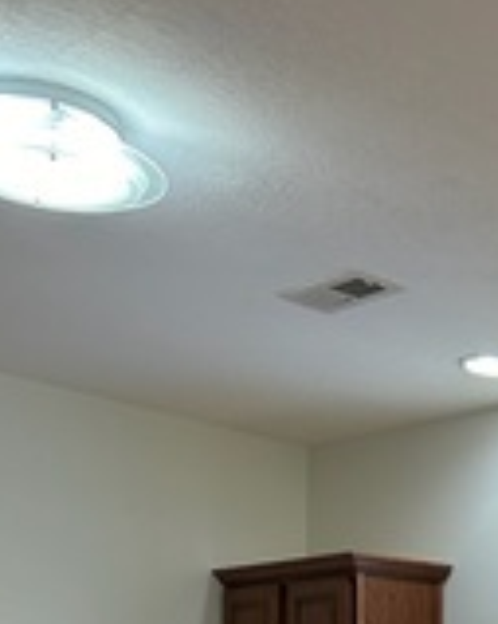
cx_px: 723
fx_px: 1475
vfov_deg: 20.4
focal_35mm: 80
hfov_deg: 17.4
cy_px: 942
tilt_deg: -6.3
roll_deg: -2.2
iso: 125
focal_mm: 5.7
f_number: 1.5
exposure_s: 1/120
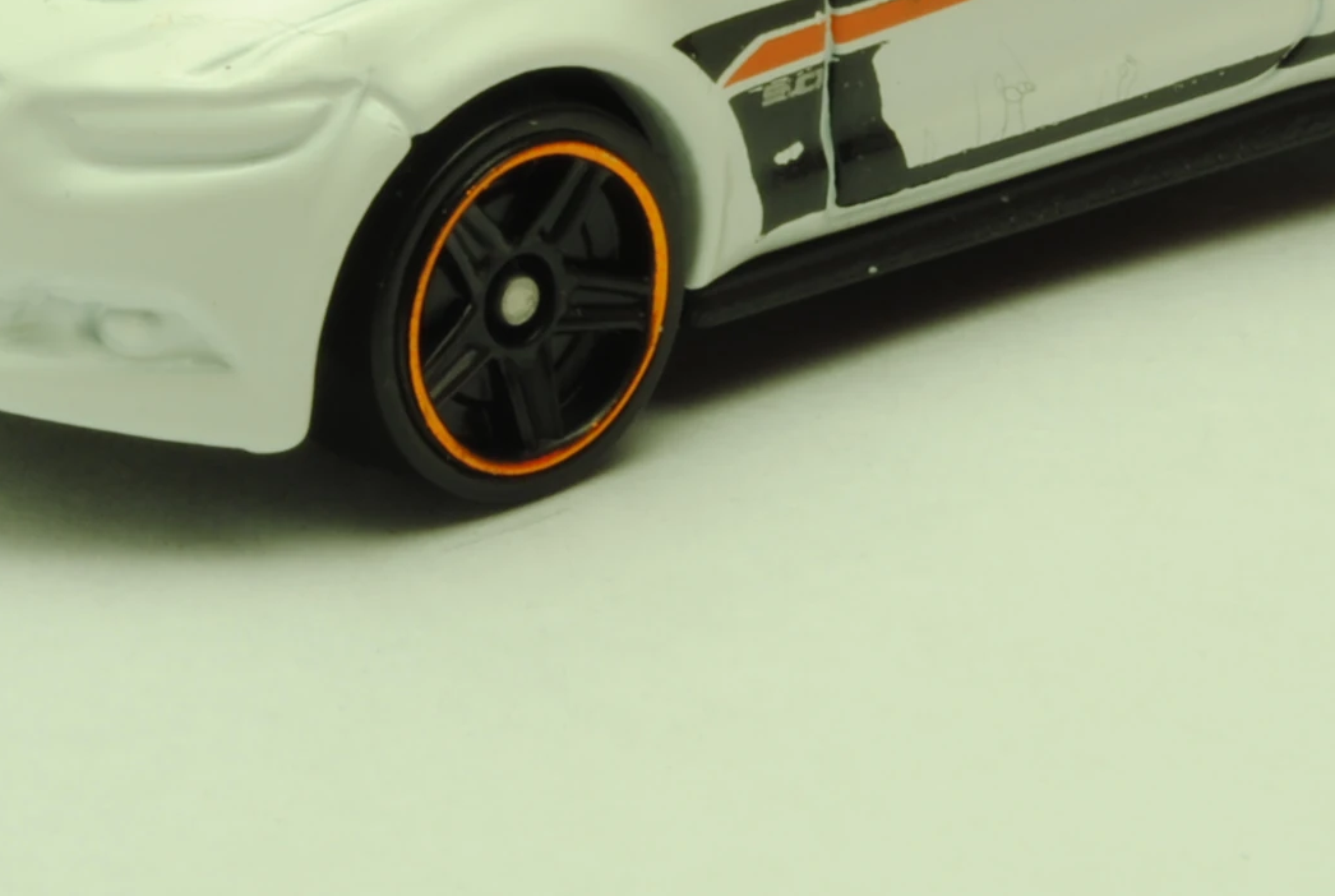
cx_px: 738
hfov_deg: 10.7
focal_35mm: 191
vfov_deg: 7.2
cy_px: -154
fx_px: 7097
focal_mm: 46
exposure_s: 1.3
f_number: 32
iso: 100
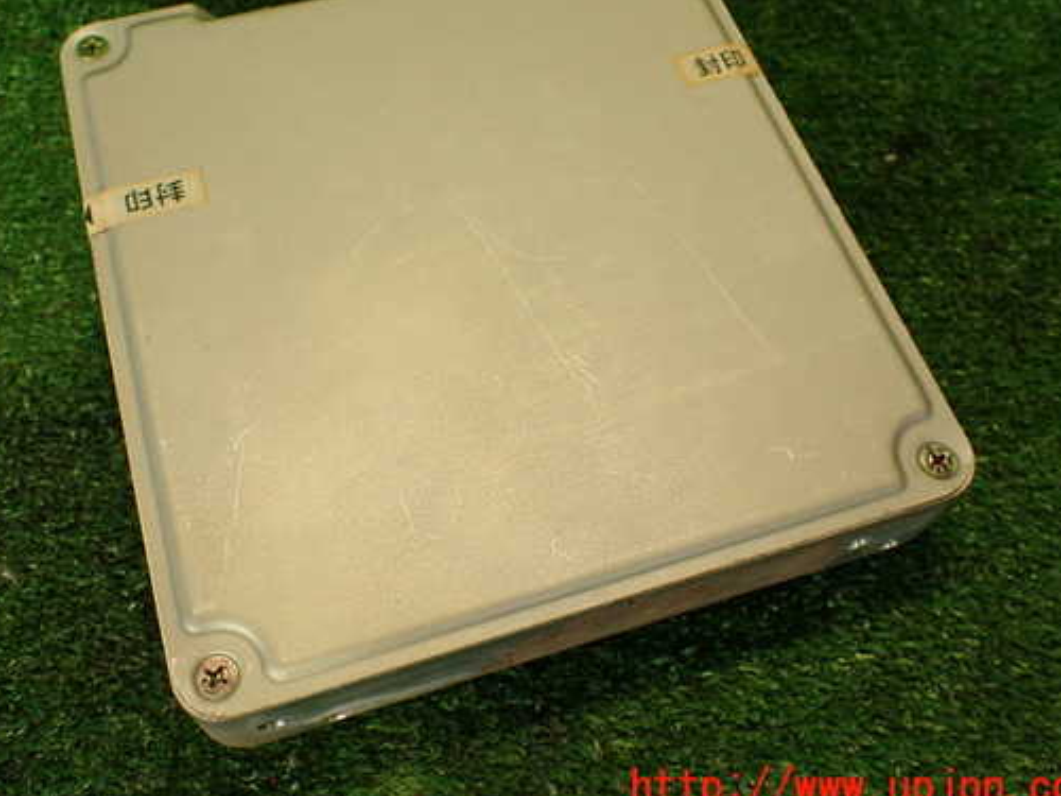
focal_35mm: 36
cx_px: 473
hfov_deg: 51.3
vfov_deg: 39.6
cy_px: 338
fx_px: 1103
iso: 200
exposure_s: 1/60
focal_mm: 5.4
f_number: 2.3
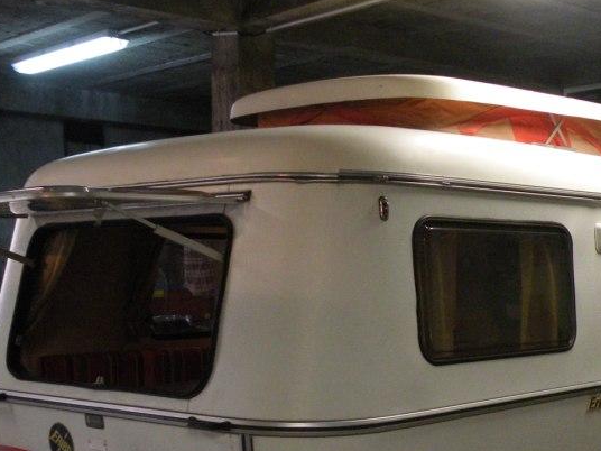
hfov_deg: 30.4
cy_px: 335
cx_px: 415
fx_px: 1094
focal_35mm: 63
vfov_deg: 23.1
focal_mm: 5.8
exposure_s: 1/64
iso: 368
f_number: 3.2
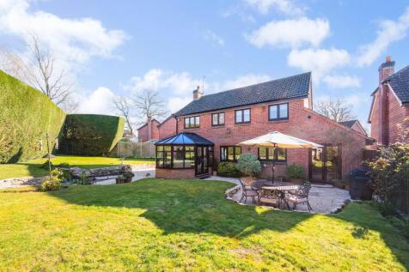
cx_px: 204
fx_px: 159
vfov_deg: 81.2
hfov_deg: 104.3
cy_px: 136
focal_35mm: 14
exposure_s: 1/60
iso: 250
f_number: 9
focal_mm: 14
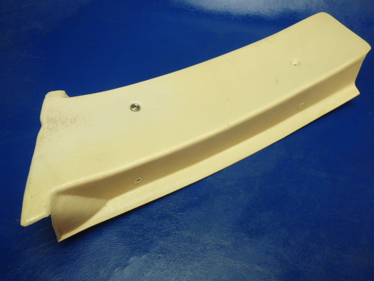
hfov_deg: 63.4
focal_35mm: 28
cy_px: 140
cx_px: 187
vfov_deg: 49.7
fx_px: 303
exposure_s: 1/30
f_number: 3.9
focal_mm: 5
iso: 200
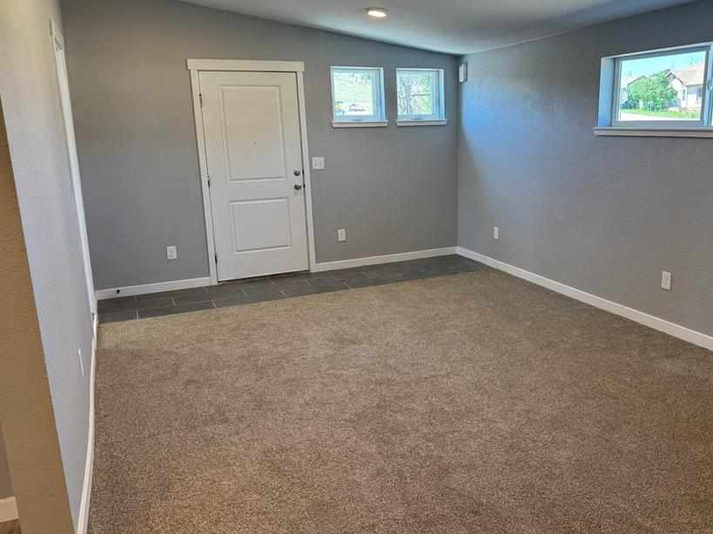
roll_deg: +1.3
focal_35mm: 30
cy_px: 237
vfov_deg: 46.7
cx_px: 432
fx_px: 618
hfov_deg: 59.4
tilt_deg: -11.4
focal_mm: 6.76
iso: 100
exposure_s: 1/136
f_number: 1.78
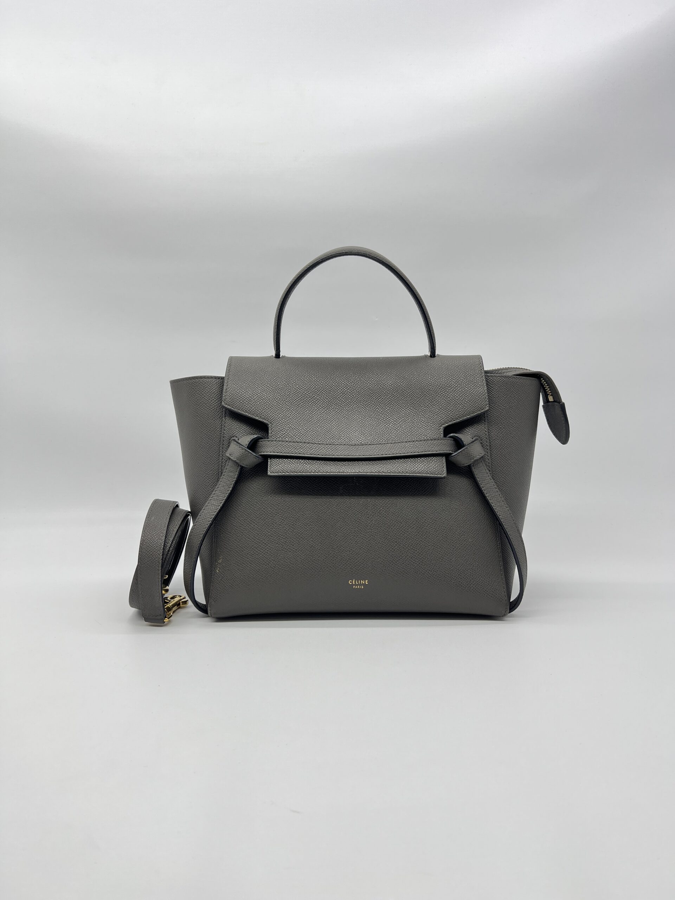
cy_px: 450
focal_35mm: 26
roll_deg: +0.2
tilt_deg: -7.5
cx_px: 338
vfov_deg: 67.3
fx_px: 676
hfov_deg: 53.1
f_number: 1.5
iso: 32
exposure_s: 1/129
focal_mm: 5.7
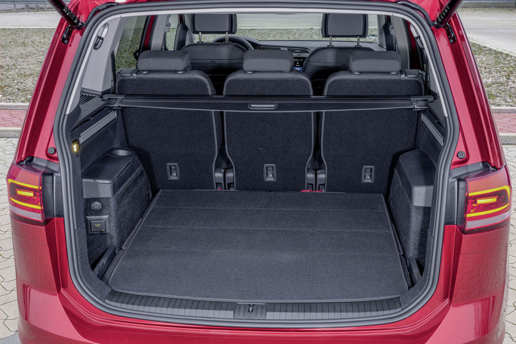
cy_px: 173
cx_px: 259
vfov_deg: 29.9
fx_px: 645
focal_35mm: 45
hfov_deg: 43.6
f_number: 14
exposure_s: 1/2
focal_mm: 54.6
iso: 250
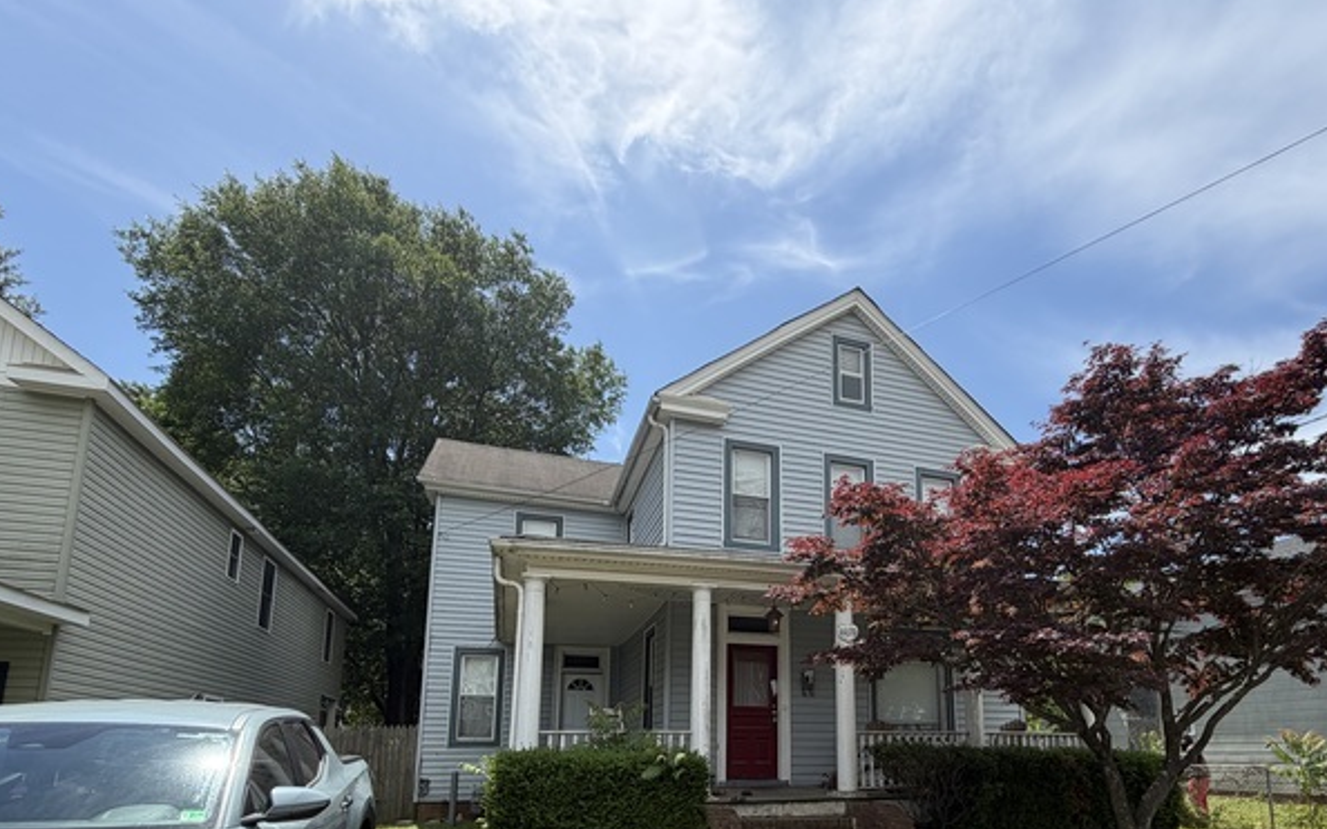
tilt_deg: +10.2
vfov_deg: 56.3
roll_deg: +0.7
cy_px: 635
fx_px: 723
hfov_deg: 84.5
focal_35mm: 20
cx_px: 760
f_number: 2.2
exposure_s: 1/942
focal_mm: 2.22
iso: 25
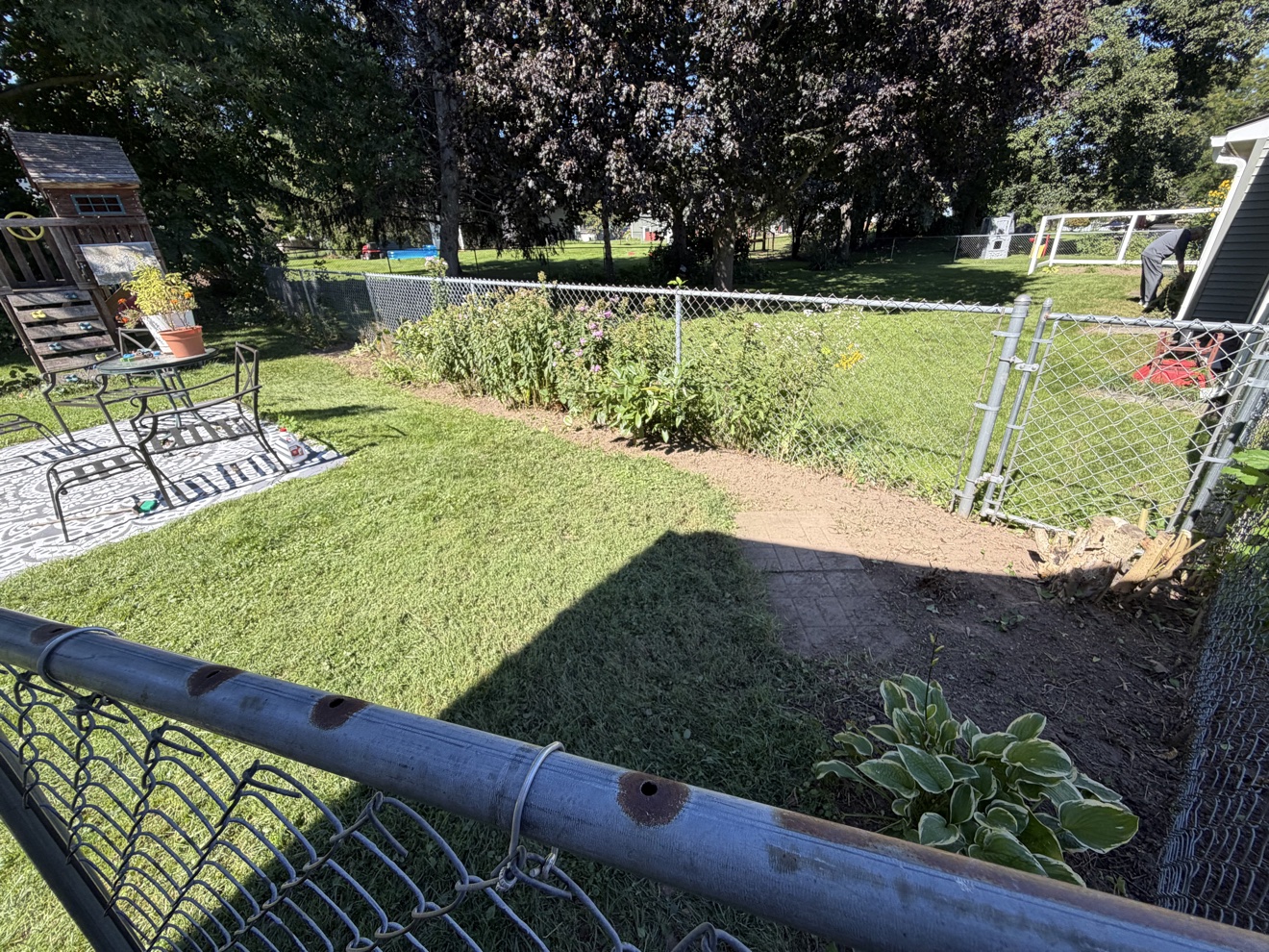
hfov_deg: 102.1
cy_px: 476
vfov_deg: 85.7
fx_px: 513
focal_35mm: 14
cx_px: 634
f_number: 2.2
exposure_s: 1/502
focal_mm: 2.22
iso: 50
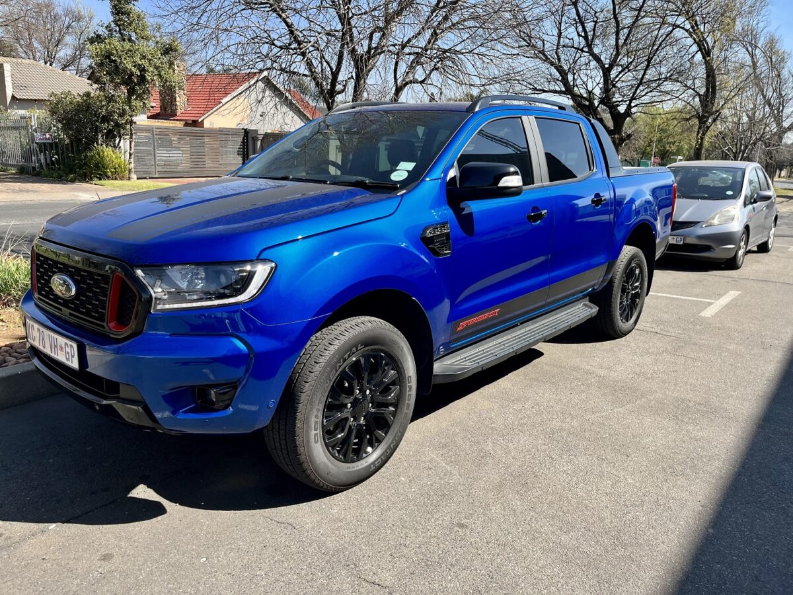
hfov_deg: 67.3
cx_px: 396
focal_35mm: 26
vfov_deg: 53.1
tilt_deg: -15.1
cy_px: 298
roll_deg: -1.5
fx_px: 596
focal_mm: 5.1
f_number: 1.6
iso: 50
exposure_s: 1/1441
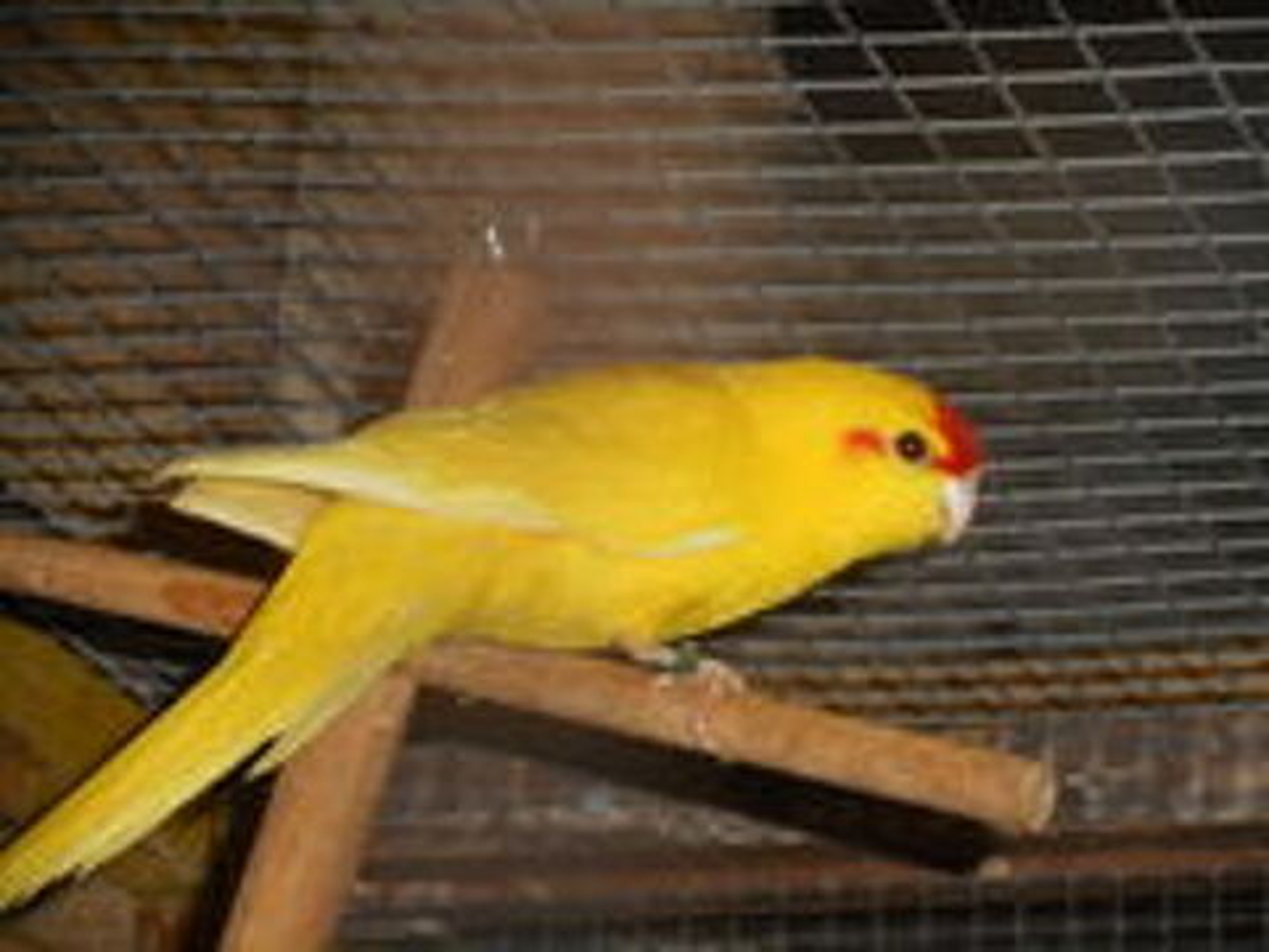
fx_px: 4912
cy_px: 476
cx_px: 634
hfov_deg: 14.7
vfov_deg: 11.1
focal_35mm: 134
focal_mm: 23.9
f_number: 6.1
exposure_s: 1/60
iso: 400
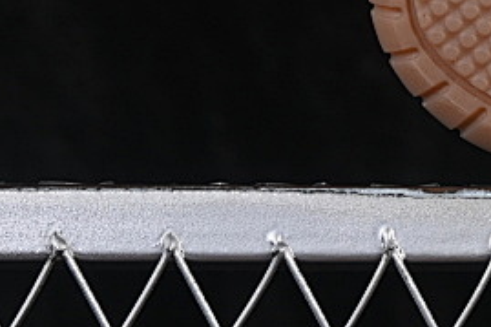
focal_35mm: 301
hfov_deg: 6.7
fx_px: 4103
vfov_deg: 4.5
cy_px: -221
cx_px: 956
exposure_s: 1/80
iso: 160
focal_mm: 50
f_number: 7.1
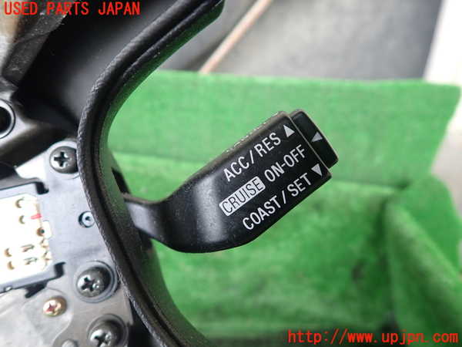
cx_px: 231
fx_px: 334
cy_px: 174
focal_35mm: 25
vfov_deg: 54.9
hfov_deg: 69.4
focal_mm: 4.5
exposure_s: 1/60
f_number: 2
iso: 200
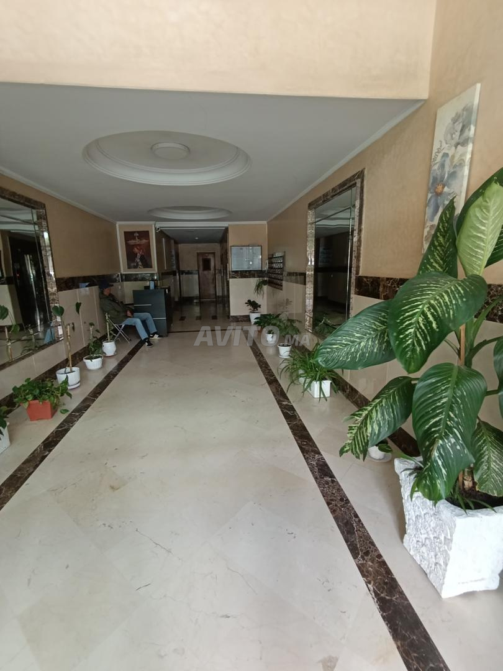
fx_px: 310
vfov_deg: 94.5
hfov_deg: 78.1
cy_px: 336
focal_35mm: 16
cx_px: 252
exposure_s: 1/50
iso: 200
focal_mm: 1.65
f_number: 2.2
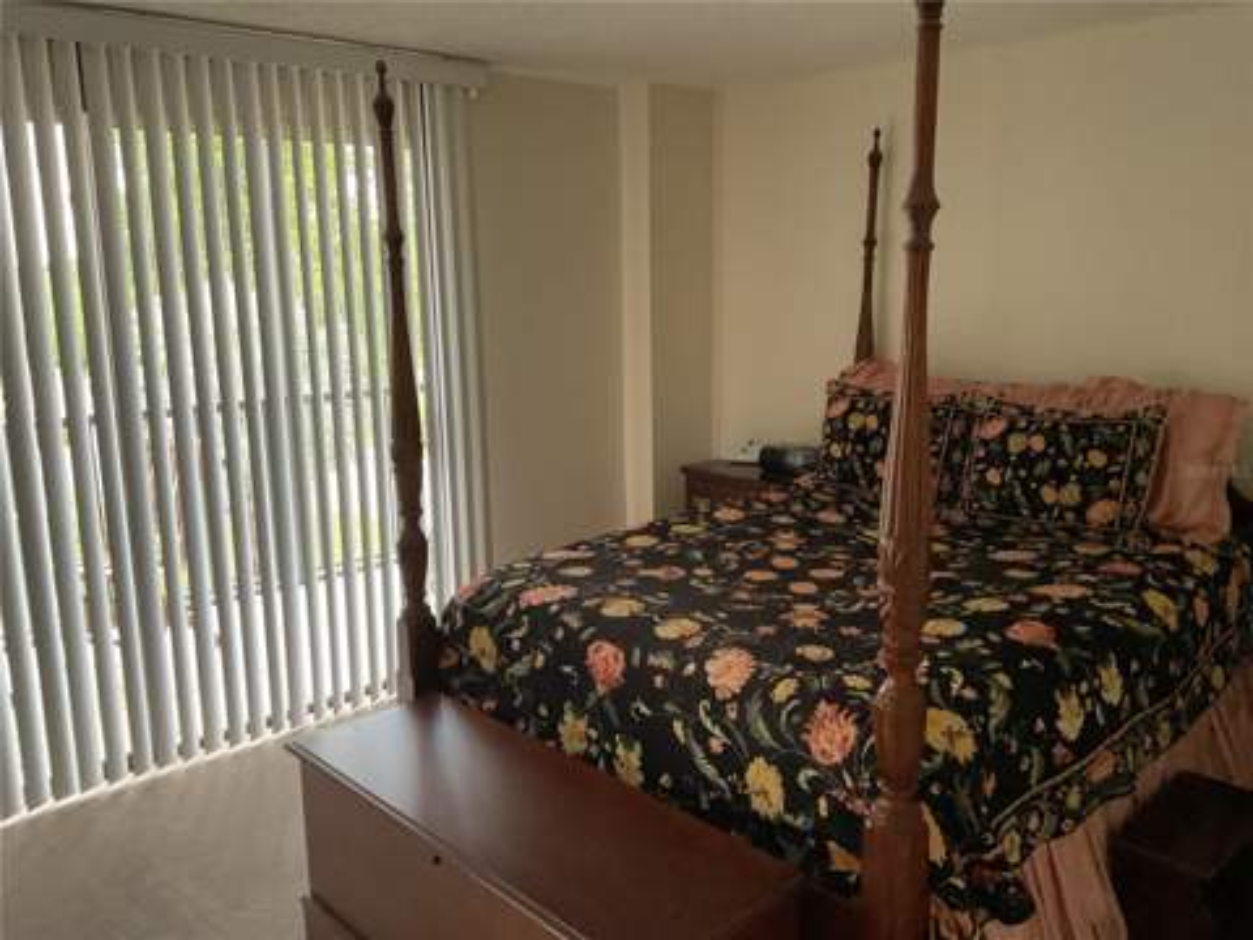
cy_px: 470
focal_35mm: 29
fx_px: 1050
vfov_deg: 48.2
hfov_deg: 61.7
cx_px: 626
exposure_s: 1/60
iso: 160
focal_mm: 3
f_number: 1.8
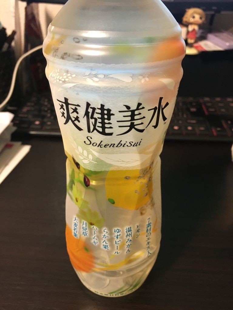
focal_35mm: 29
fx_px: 260
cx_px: 116
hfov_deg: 48.2
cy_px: 155
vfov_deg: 61.7
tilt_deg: -31.7
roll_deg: -1.4
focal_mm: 4.15
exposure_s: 1/15
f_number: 2.2
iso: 200
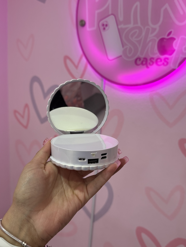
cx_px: 92
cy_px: 126
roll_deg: -4.8
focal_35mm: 29
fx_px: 208
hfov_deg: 48.2
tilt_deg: -14.3
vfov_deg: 61.7
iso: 200
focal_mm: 6.76
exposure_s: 1/120
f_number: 1.78
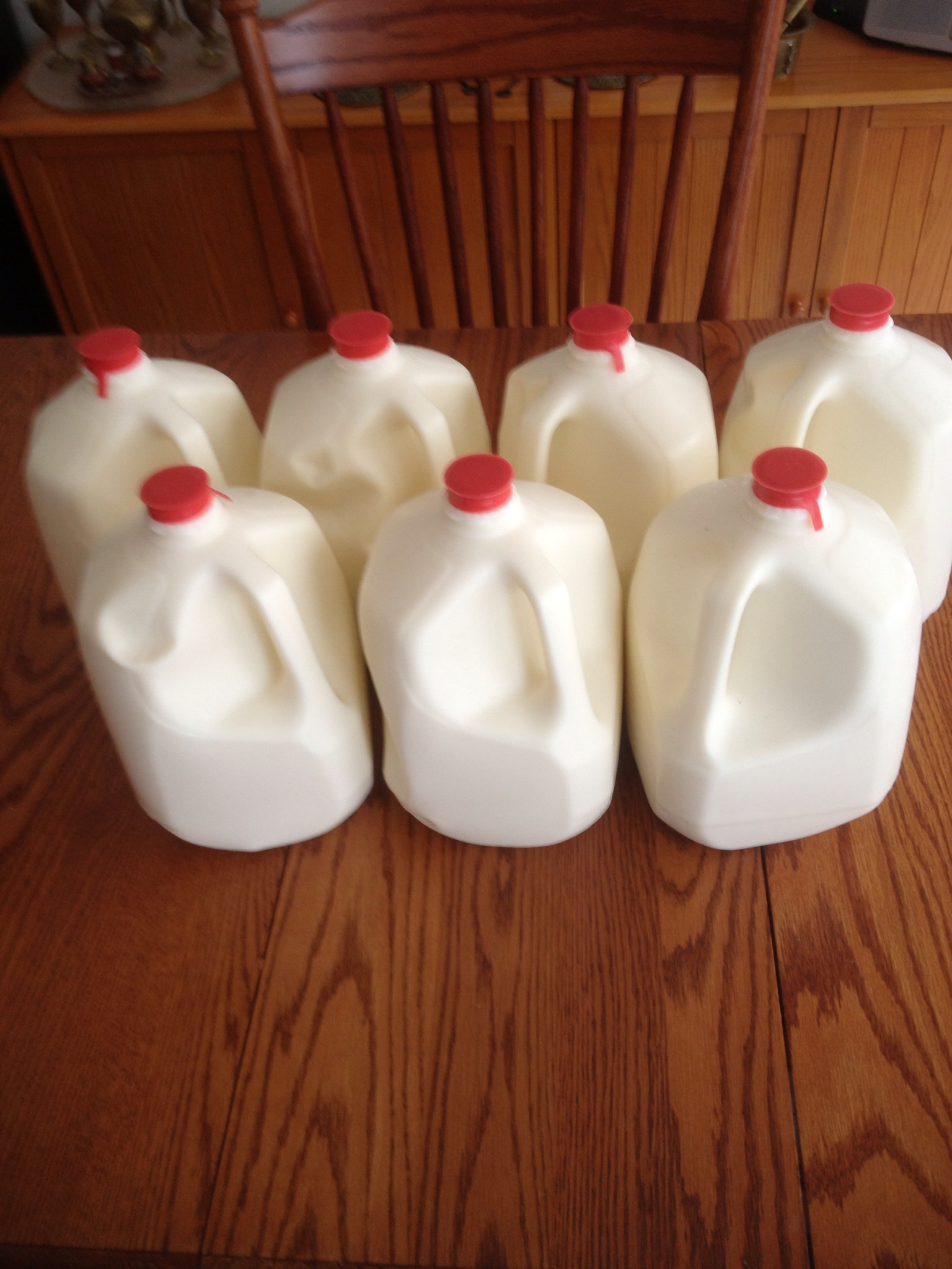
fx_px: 1283
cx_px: 476
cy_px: 634
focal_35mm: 35
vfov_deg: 52.6
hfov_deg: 40.7
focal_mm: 4.28
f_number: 2.4
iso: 50
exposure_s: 1/20
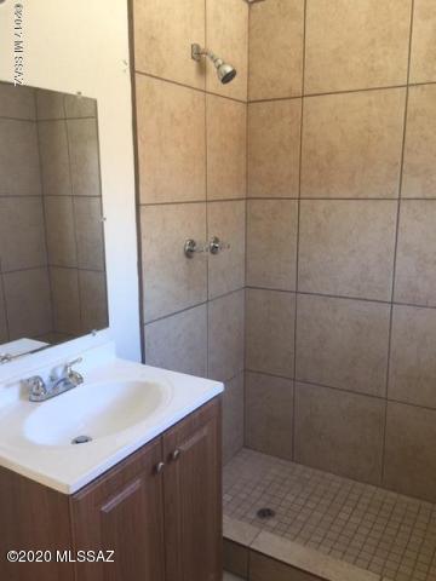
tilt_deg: -13.0
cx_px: 218
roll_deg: +0.6
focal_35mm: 29
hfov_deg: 48.2
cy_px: 290
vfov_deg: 61.7
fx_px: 487
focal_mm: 4.15
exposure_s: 1/30
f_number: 2.2
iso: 50
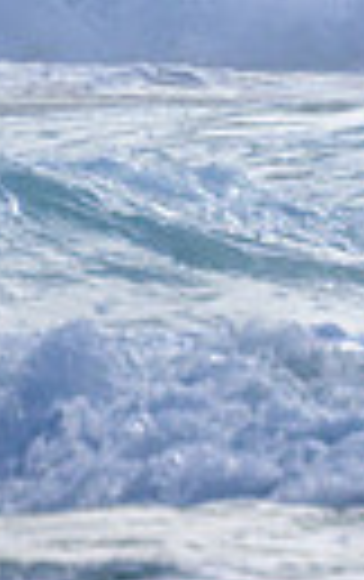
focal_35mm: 3663
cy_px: -214
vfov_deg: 0.6
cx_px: 1231
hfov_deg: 0.4
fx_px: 57947
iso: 1100
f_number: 11
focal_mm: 800
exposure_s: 1/2000
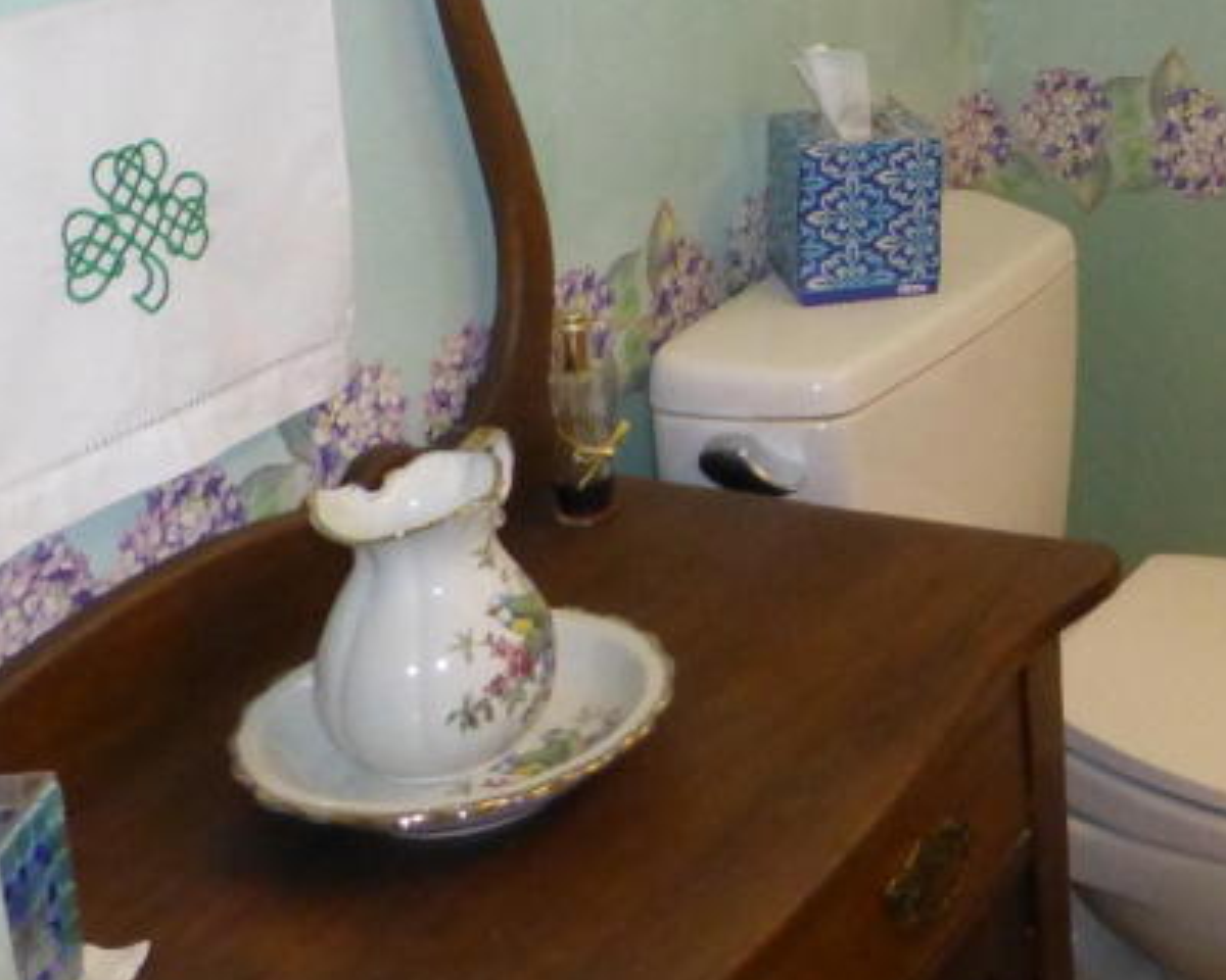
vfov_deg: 24.3
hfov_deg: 30.3
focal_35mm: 60
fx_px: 2177
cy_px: 15
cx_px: 1067
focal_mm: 4.3
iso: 800
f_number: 3.3
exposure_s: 1/60
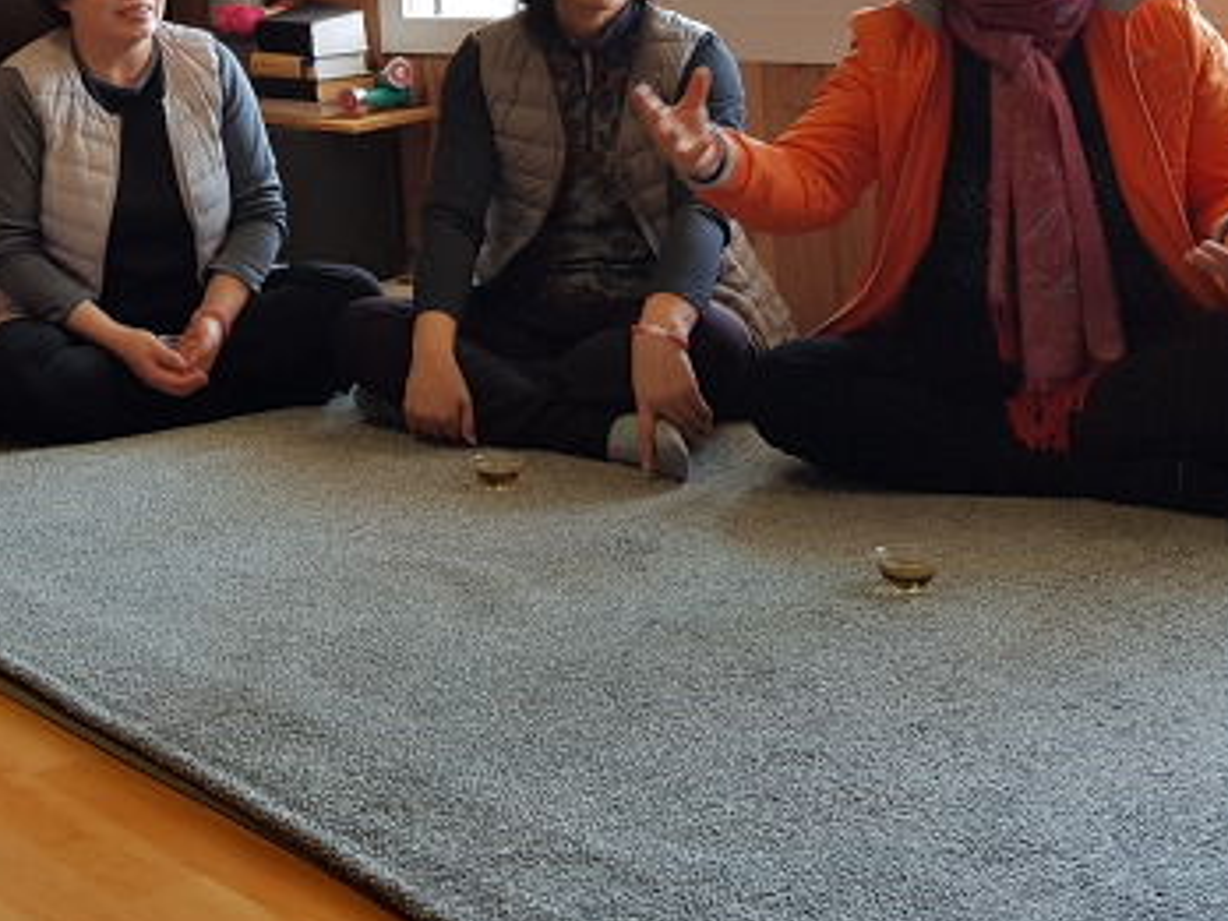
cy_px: -51
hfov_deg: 31.1
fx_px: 2022
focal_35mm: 57
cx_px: -25
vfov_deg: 24.2
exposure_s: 1/60
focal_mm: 4.3
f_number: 1.7
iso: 50
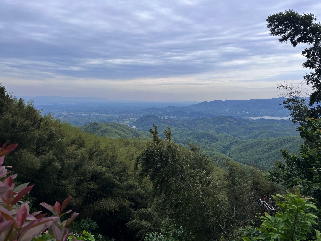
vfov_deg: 53.1
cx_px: 160
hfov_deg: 67.3
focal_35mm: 26
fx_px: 241
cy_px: 120
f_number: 1.6
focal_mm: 5.1
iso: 50
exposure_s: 1/3215
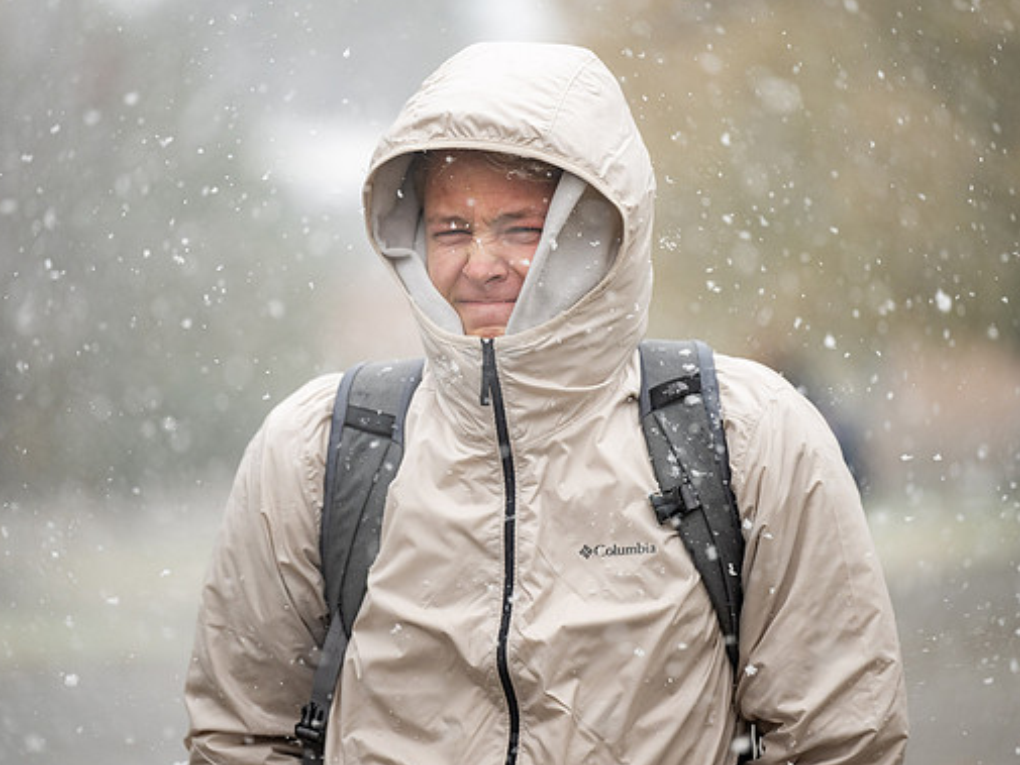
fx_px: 6514
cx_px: 523
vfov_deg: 6.7
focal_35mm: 221
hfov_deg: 9.0
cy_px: 387
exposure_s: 1/800
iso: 800
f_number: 2.8
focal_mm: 200
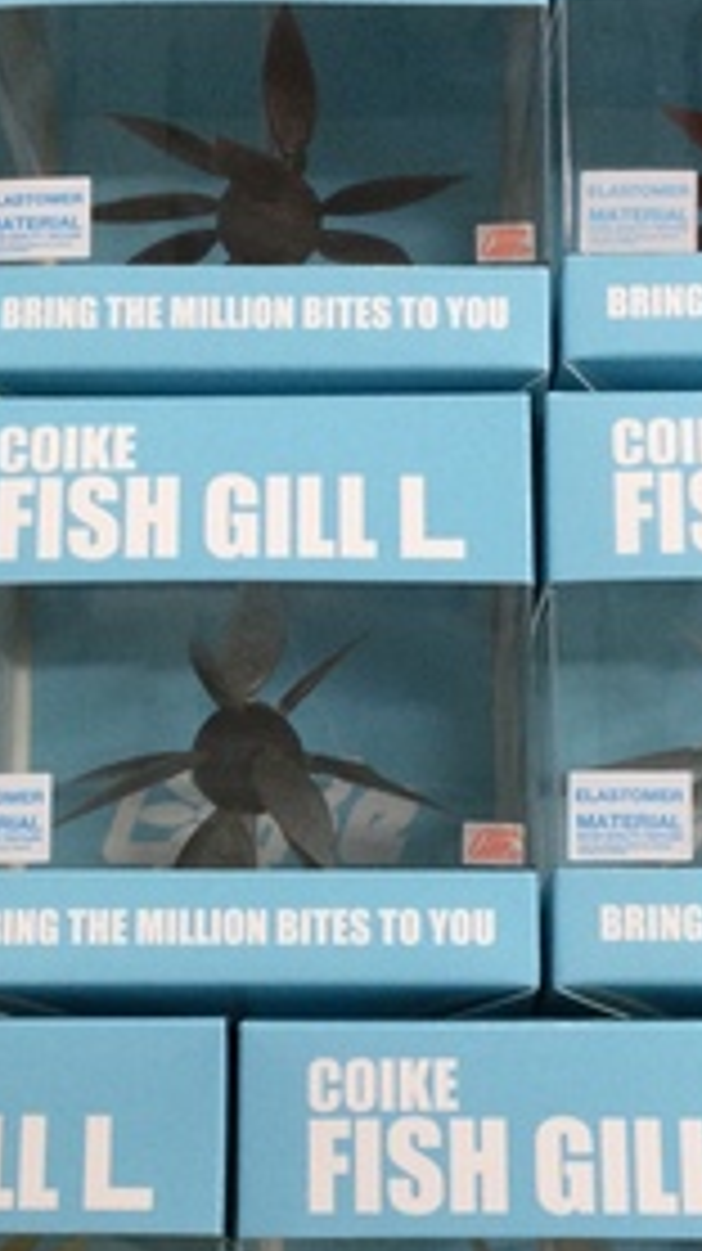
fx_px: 2420
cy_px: 792
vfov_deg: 28.9
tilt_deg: -58.4
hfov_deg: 16.5
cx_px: 284
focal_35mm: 73
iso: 40
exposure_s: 1/30
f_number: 2.4
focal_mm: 3.3
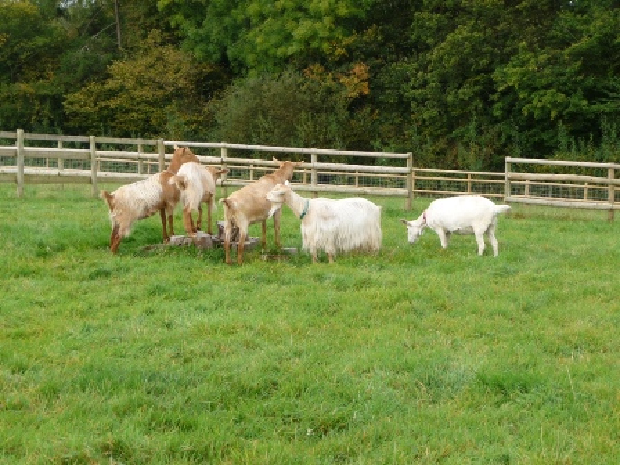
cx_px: 310
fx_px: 1594
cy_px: 232
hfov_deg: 22.0
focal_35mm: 89
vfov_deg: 16.6
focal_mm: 15.2
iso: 100
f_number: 4.7
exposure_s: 1/160
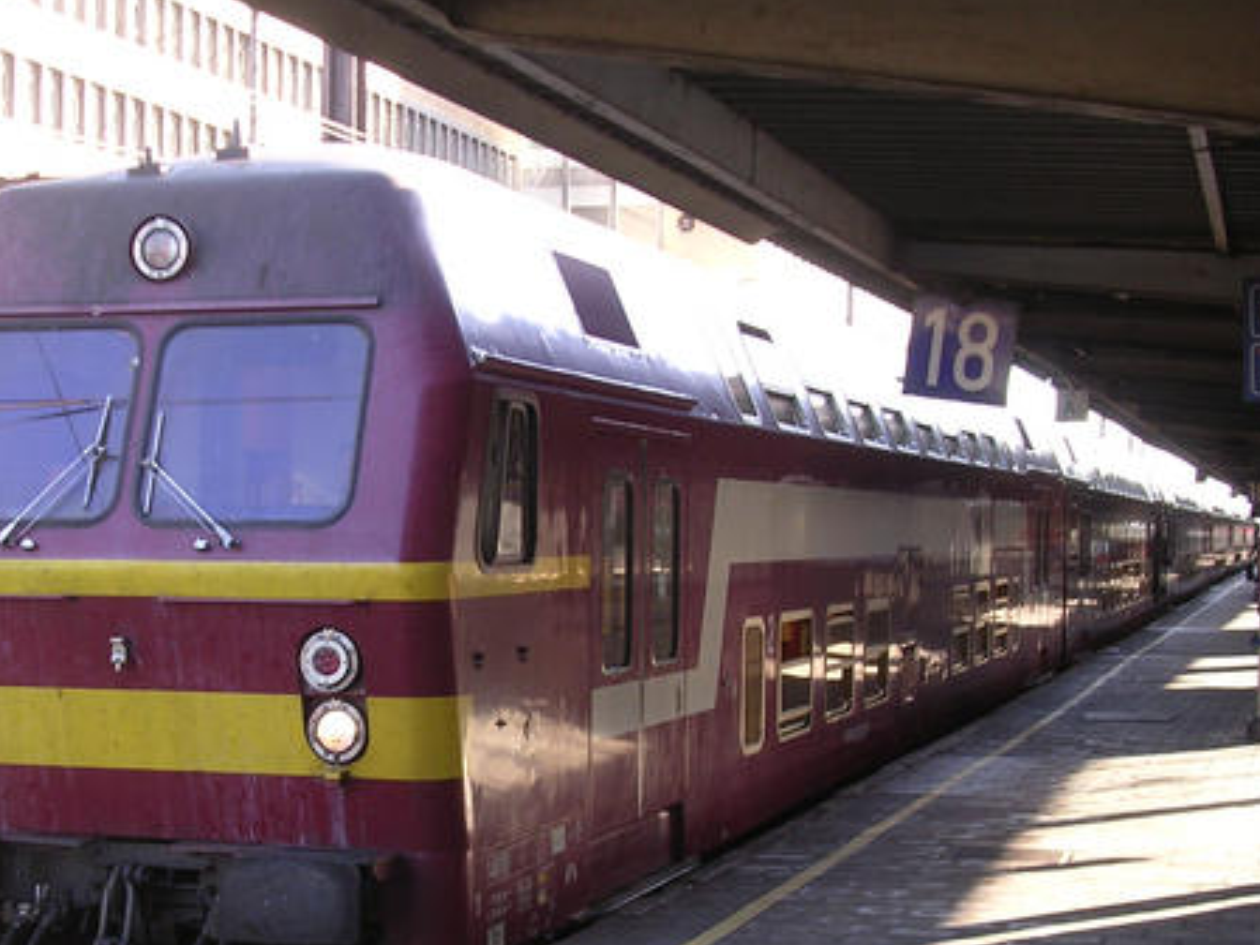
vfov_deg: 20.9
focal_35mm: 70
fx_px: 2548
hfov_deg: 27.6
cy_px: 619
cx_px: 399
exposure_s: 1/57.9
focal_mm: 7.5
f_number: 3.1
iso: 100
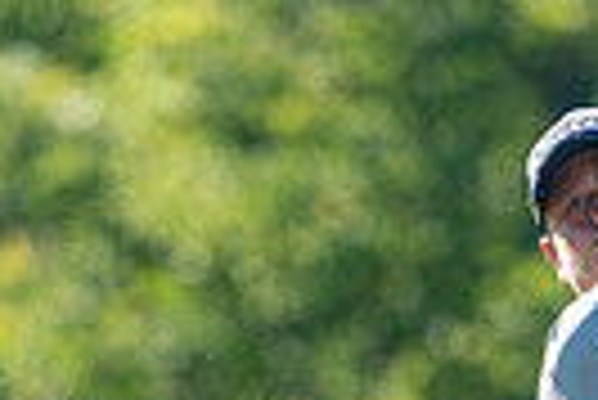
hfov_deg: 1.6
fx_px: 21734
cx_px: 180
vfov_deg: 1.1
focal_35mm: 1307
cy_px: 834
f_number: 4.5
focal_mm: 300
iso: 250
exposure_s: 1/1000
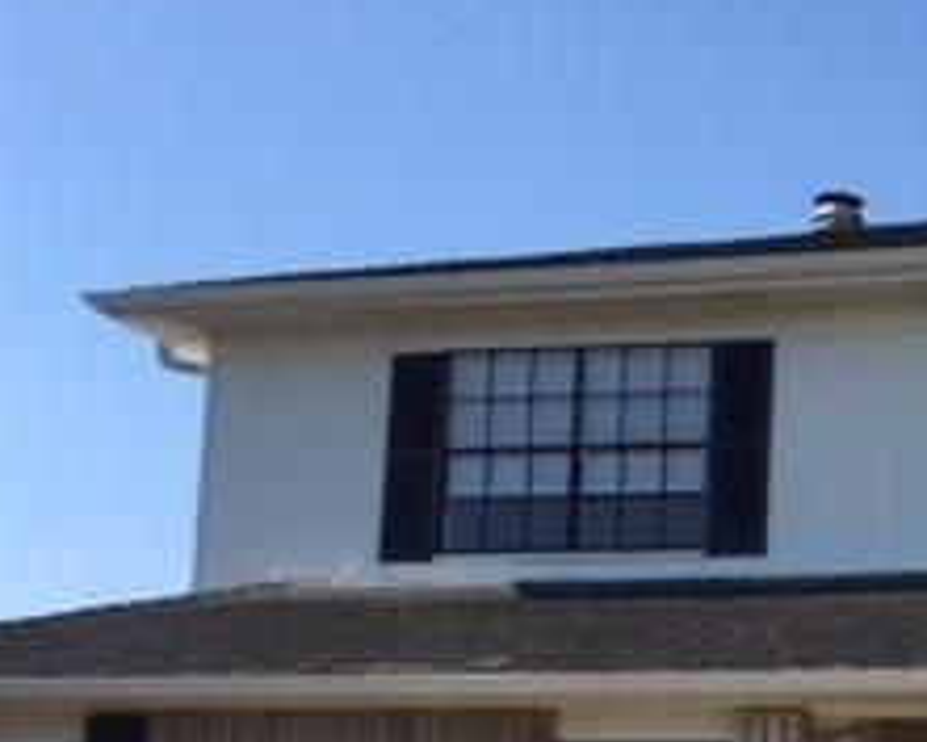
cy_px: 717
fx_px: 2251
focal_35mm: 82
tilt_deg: +10.7
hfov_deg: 21.9
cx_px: 1036
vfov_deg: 18.3
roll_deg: -1.9
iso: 32
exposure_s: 1/1522
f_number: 2.2
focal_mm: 4.15
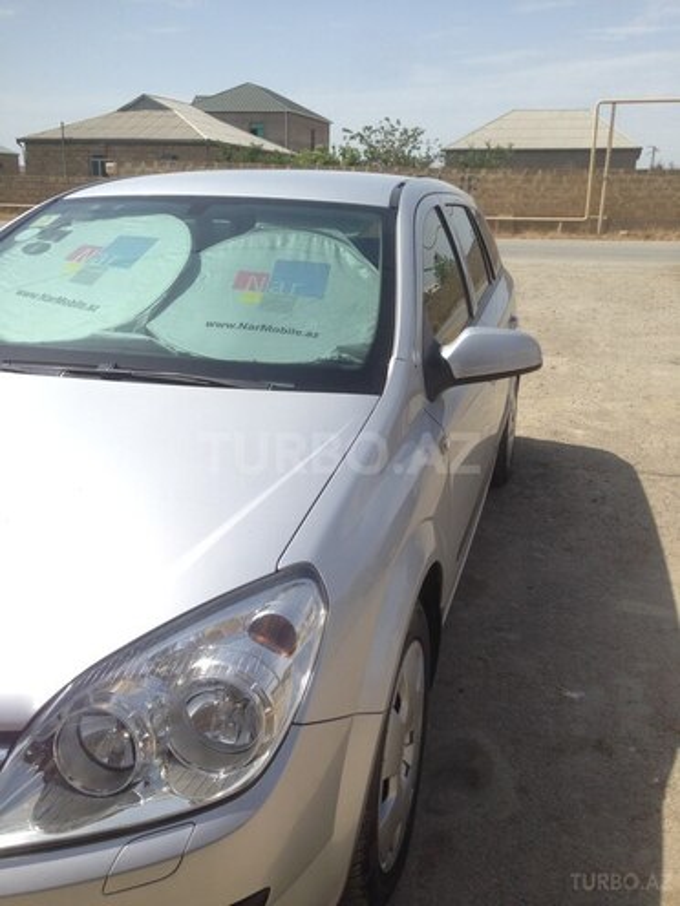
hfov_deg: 42.9
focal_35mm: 33
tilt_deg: -17.1
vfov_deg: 55.4
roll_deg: -0.3
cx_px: 340
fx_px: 864
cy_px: 453
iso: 50
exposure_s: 1/1695
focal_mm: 4.12
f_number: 2.4
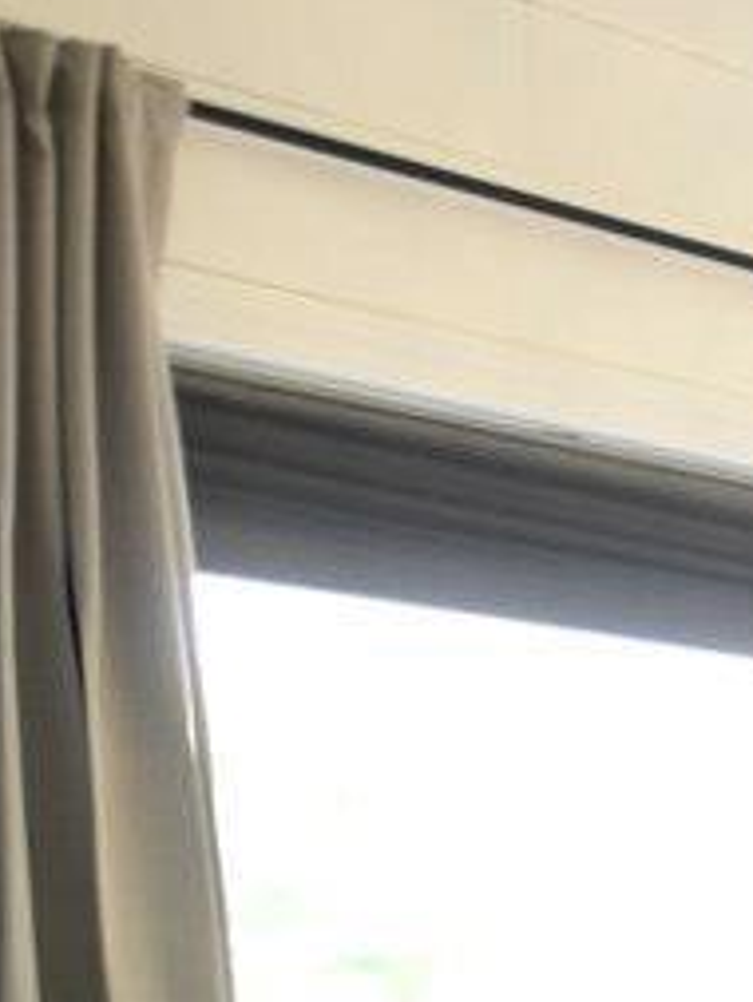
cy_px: 1182
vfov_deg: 17.4
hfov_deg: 6.6
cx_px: 3630
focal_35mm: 108
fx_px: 3130
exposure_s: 1/15
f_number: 2.8
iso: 200
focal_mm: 14
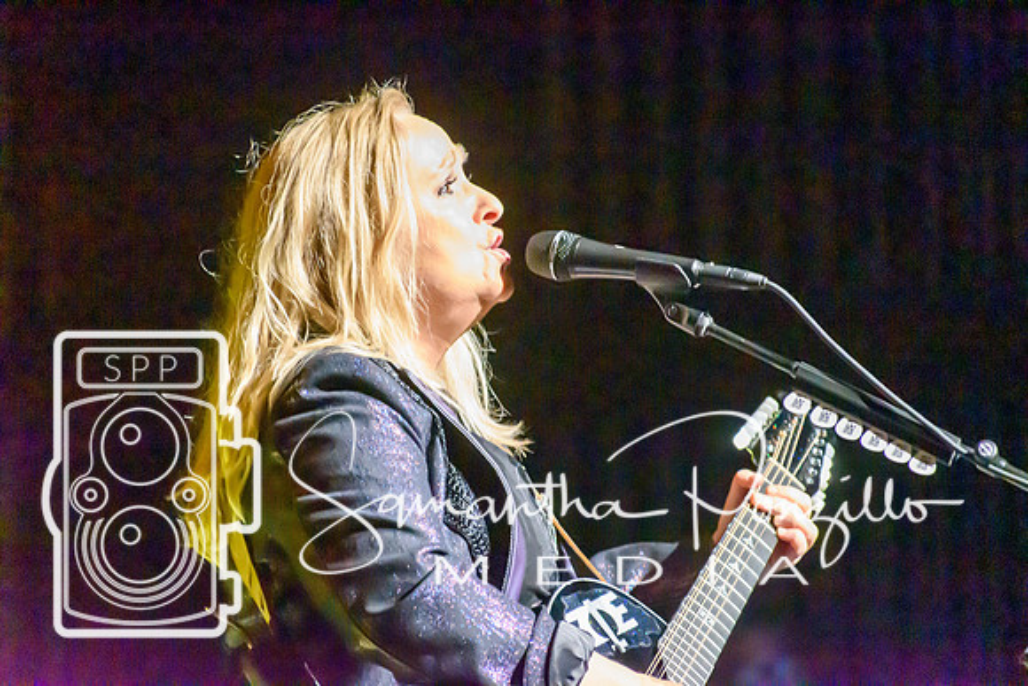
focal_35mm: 330
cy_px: 343
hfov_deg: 6.2
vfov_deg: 4.2
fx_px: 9425
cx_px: 514
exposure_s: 1/250
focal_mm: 220
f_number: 5.6
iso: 12800
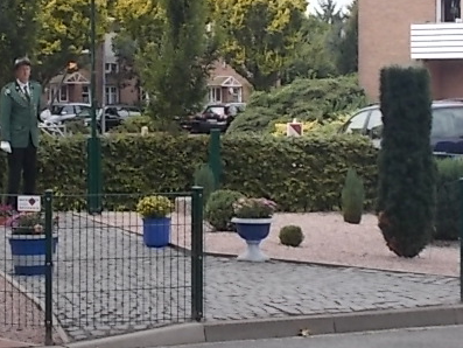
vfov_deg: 10.8
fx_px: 1833
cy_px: 152
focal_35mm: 137
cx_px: 110
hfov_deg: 14.3
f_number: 3.6
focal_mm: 6
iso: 80
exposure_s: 1/400
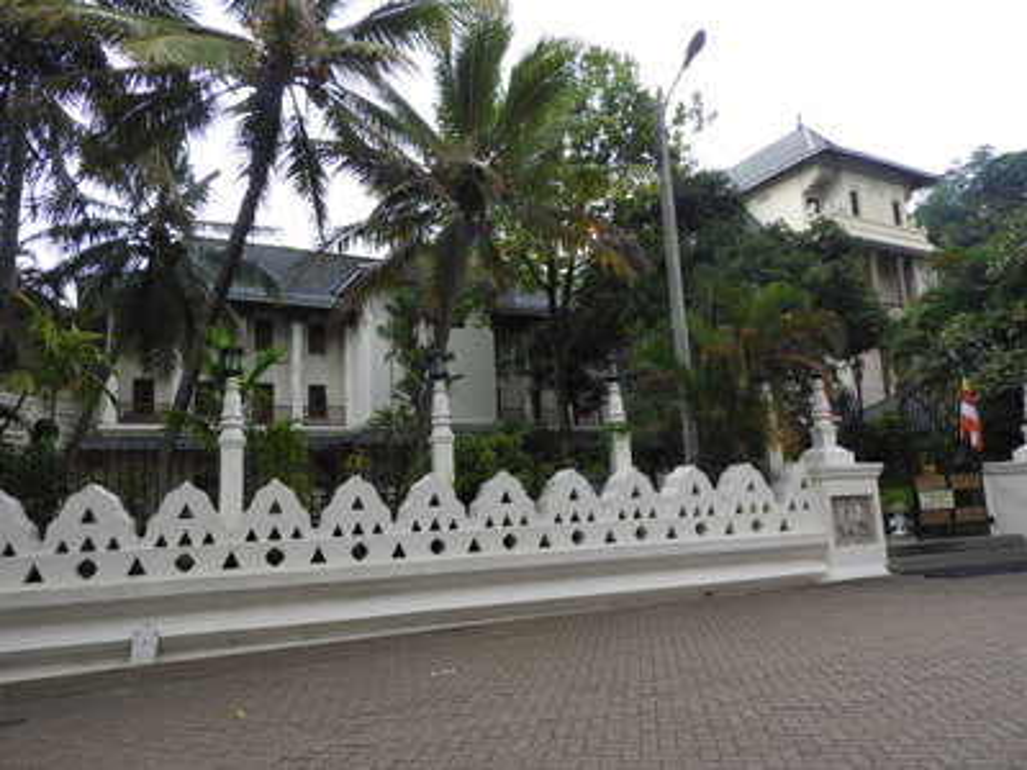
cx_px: 514
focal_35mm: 24
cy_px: 385
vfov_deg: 56.8
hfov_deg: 71.6
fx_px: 712
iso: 100
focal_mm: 4.3
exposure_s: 1/320
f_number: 3.3
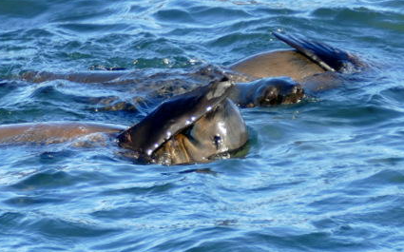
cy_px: 112
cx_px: 136
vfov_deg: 2.9
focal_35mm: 454
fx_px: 4995
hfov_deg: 4.6
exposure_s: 1/320
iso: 125
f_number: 4
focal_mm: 114.8
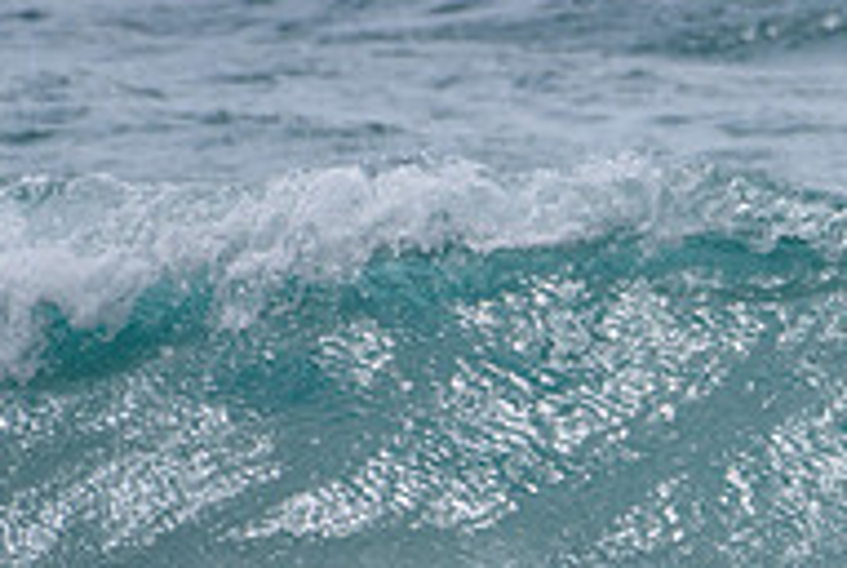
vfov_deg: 0.7
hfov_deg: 1.1
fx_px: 43782
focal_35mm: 1858
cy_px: 464
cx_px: 1202
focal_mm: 500
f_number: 5.6
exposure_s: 1/1600
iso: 110
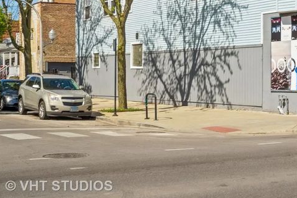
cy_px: -4
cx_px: 288
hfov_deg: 49.4
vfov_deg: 36.5
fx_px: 264
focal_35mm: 32
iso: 100
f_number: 11
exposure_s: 1/125
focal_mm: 10
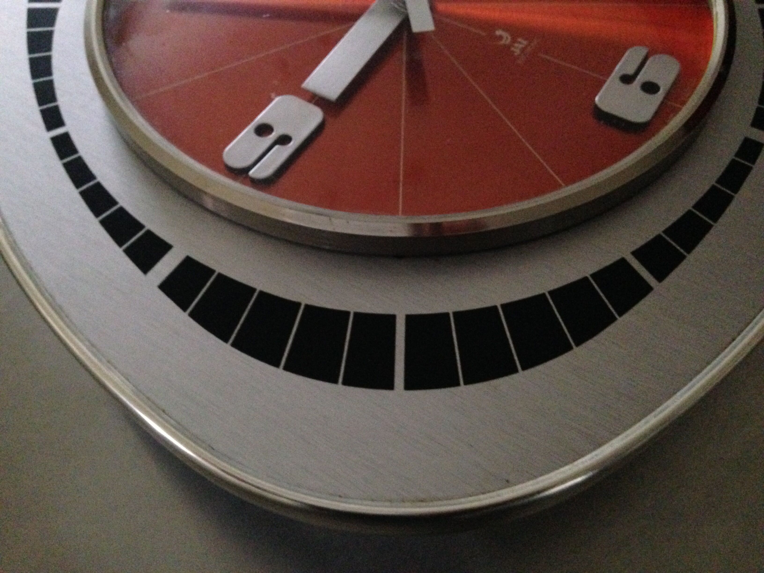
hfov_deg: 55.4
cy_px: 286
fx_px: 728
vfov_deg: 42.9
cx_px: 382
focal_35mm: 33
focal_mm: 4.12
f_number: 2.4
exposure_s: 1/15
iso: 800
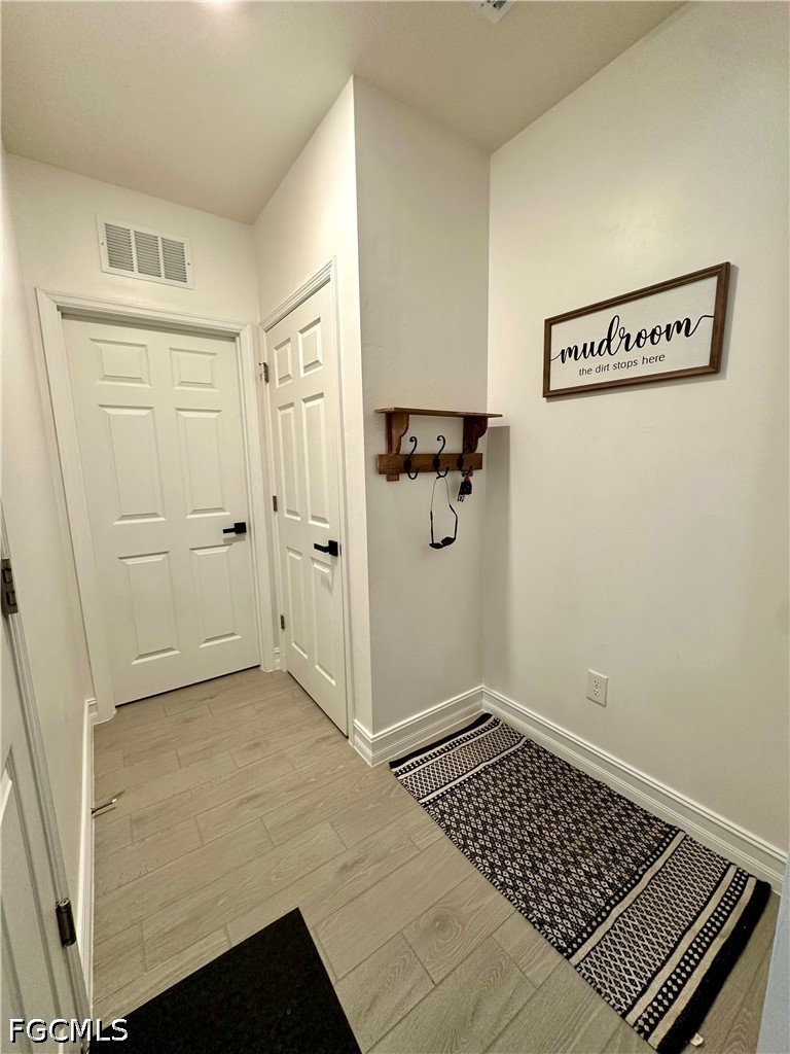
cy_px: 527
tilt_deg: -8.7
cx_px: 395
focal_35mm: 14
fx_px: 426
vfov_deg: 102.1
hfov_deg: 85.7
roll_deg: +0.0
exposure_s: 1/60
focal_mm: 2.22
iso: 200
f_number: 2.2
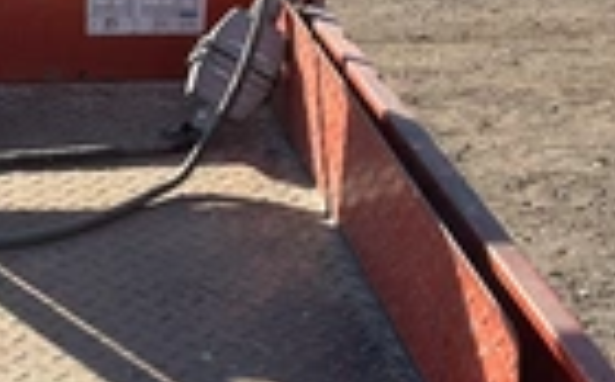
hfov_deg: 22.9
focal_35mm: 88
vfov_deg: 14.8
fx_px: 1473
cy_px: 176
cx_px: 44
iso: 25
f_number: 1.8
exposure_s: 1/869
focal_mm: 3
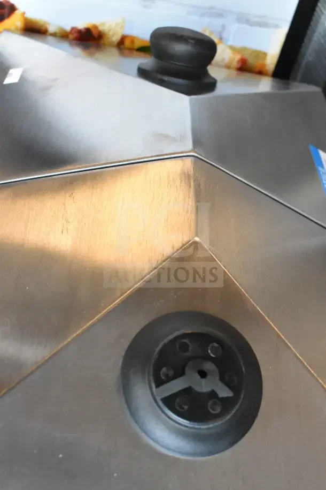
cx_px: 163
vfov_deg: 49.6
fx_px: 530
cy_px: 245
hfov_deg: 34.2
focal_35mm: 39
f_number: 7.1
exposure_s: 1/200
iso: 6400
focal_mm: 26
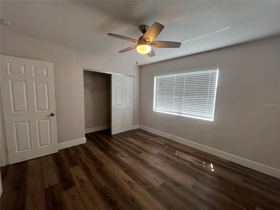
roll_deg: -1.7
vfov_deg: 89.9
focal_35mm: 13
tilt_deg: -3.7
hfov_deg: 106.2
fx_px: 105
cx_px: 140
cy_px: 105
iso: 80
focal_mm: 1.57
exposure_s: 1/120
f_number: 1.8
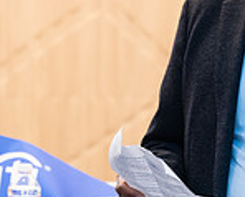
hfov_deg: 6.5
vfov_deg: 5.2
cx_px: 247
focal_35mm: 298
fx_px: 2165
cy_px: 71
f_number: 3.2
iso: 400
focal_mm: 77
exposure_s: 1/200
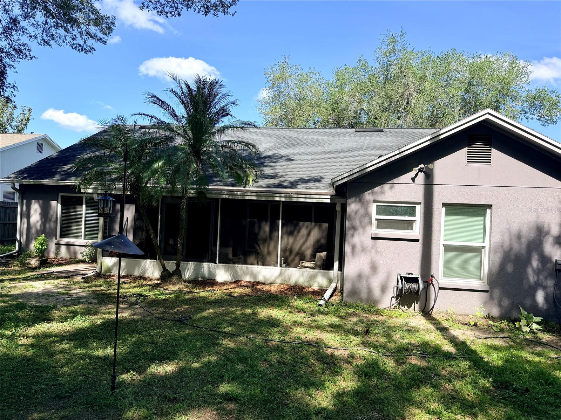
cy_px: 210
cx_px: 280
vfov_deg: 56.8
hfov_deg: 71.6
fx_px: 389
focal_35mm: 24
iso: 80
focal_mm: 6.76
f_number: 1.78
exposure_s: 1/2299
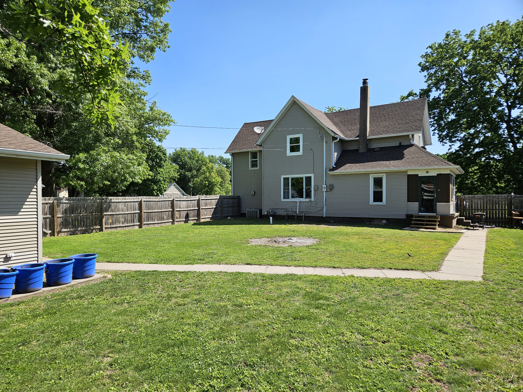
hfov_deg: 73.9
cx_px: 262
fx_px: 347
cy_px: 196
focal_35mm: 23
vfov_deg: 58.9
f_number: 1.8
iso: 32
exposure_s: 1/1588
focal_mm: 5.4
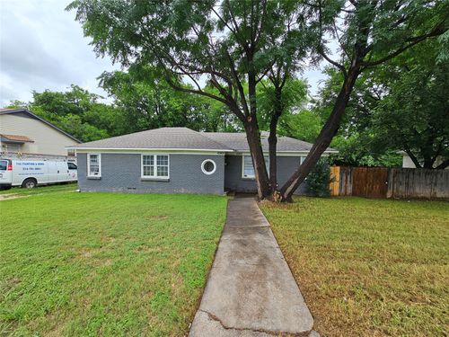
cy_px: 168
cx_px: 224
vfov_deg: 89.9
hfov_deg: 106.2
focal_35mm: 13
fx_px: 169
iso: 50
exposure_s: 1/1123
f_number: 2.2
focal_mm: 2.2
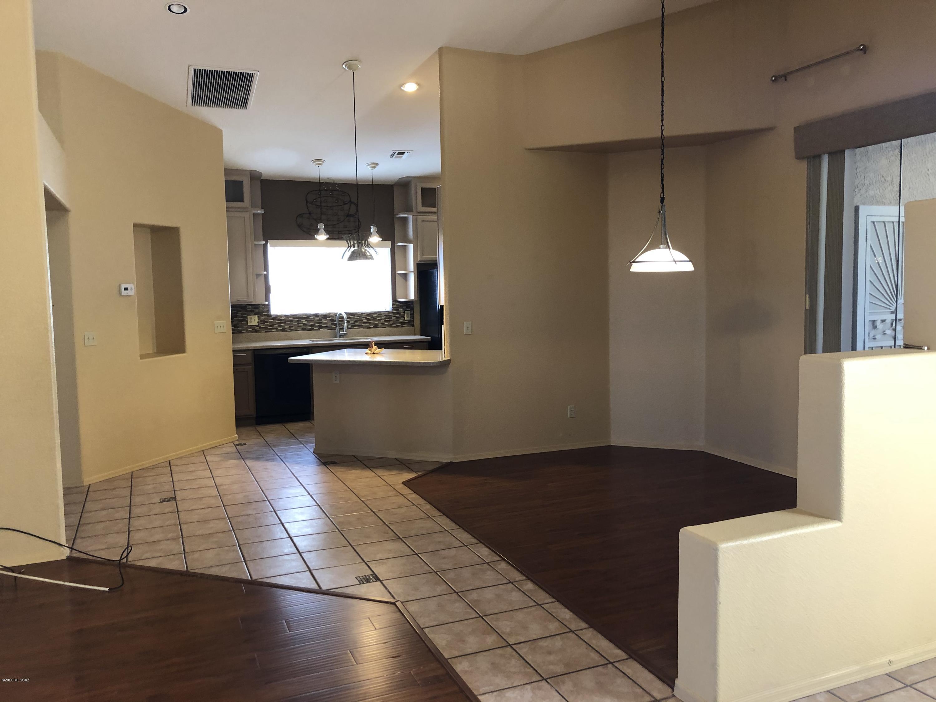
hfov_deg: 63.4
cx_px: 468
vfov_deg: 49.7
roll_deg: +0.9
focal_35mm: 28
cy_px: 351
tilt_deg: -4.4
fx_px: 757
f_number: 1.8
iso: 50
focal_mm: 3.99
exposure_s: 1/15
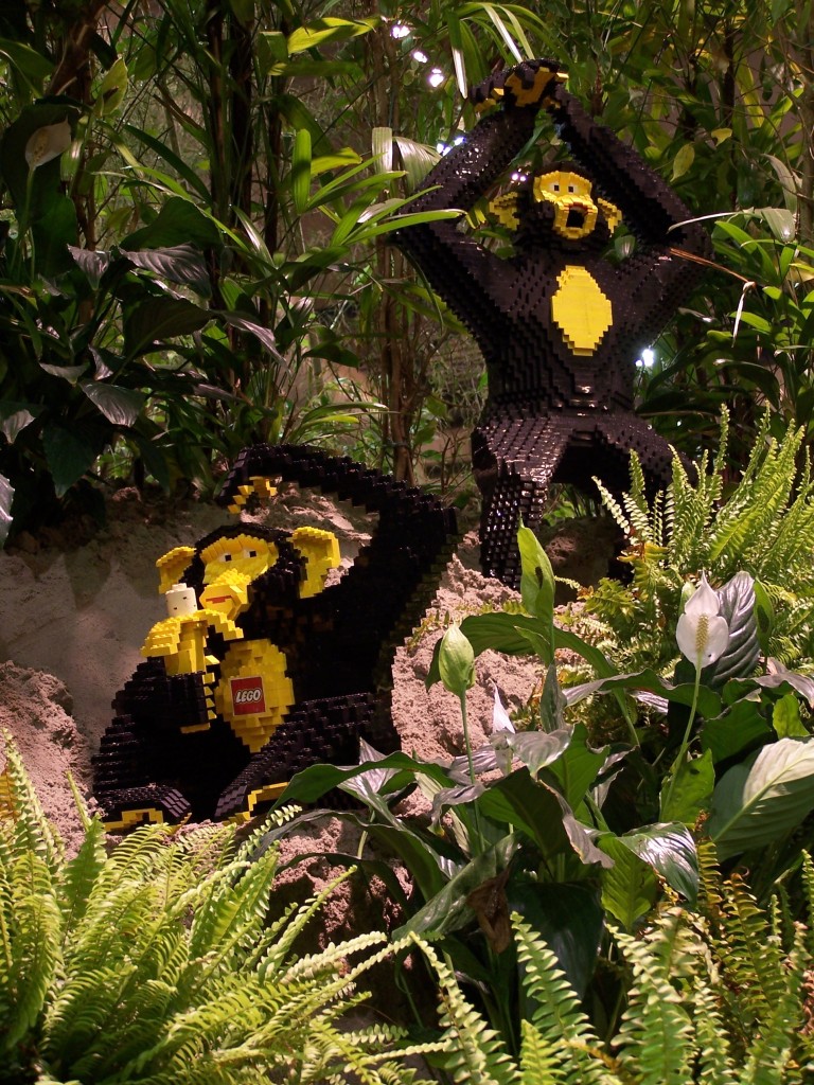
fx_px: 2101
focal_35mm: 67
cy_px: 542
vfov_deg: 29.0
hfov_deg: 21.9
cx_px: 407
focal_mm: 11.1
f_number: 3.2
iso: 80
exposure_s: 1/2
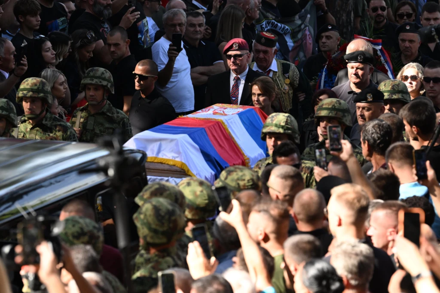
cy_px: 146
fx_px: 2934
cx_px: 220
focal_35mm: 240
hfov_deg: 8.6
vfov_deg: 5.7
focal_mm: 160
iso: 1000
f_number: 4
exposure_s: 1/2000
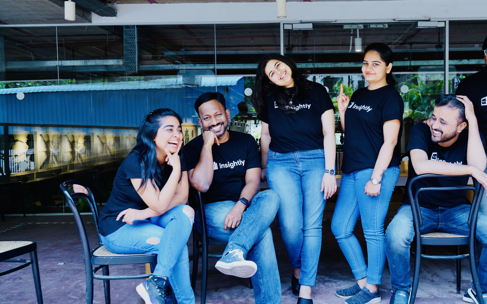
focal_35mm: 37
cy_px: 156
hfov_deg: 52.3
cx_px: 295
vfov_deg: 34.4
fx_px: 491
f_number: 7.1
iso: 640
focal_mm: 29
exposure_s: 1/125
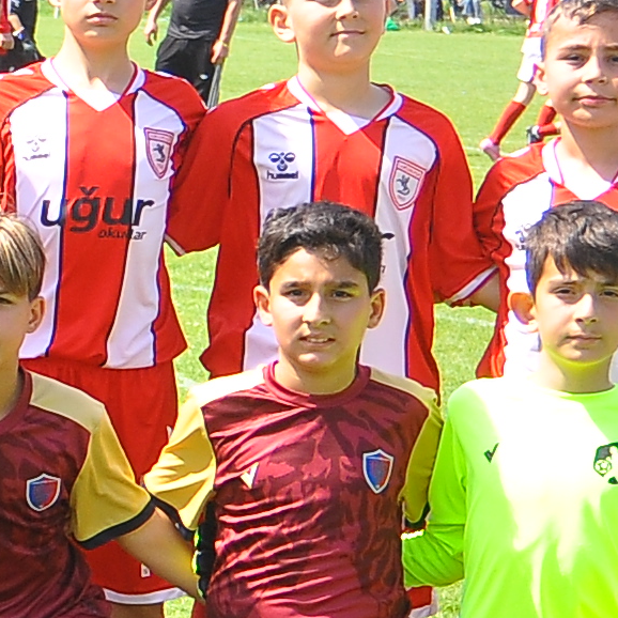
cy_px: 278
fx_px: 5537
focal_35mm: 274
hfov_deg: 6.1
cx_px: -965
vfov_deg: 6.4
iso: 250
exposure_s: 1/640
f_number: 4
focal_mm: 29
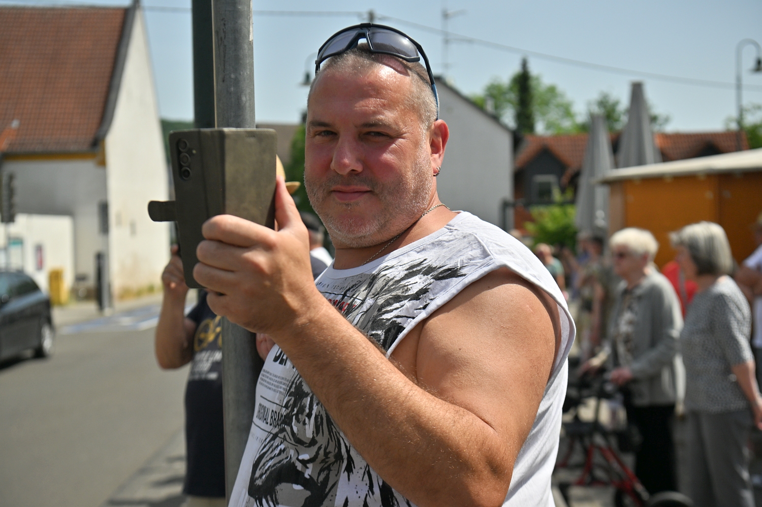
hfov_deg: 39.6
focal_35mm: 50
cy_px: 254
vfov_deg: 27.0
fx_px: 1058
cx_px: 381
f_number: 5.6
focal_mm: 50
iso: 320
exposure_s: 1/6400
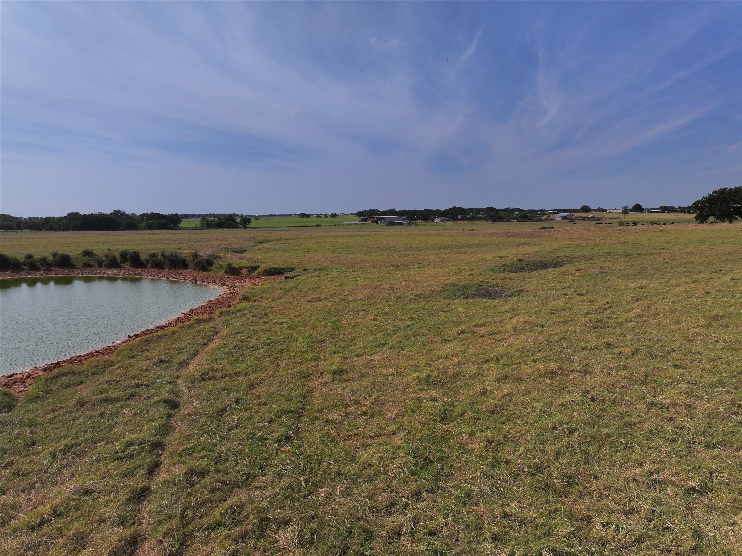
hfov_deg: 71.6
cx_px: 371
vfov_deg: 56.8
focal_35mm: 24
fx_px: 514
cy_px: 278
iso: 100
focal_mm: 12.29
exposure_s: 1/800
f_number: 2.8
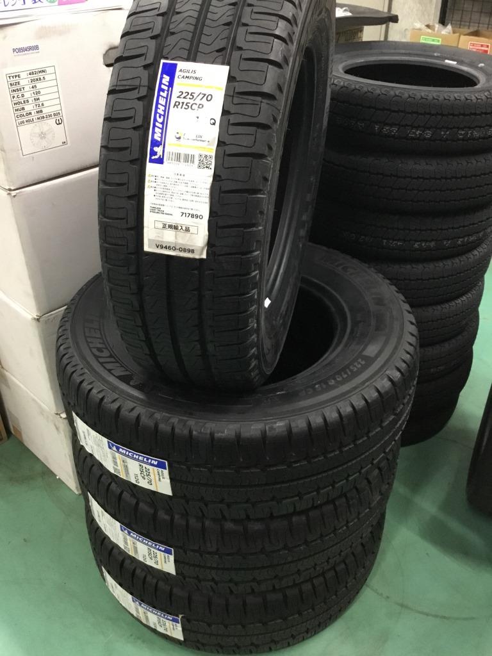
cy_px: 328
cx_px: 246
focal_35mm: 31
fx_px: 587
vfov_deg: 58.4
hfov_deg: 45.4
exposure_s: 1/30
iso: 250
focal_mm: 3.3
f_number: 2.4
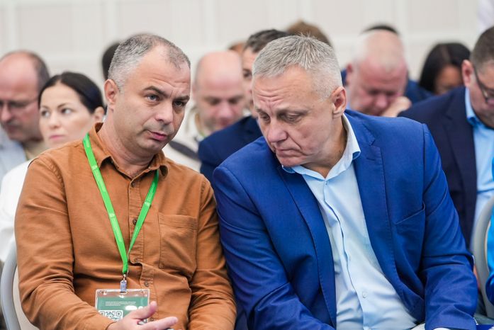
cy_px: 165
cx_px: 247
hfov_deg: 12.1
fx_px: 2321
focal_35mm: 169
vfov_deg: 8.1
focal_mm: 113
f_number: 2.8
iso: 1600
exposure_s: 1/400
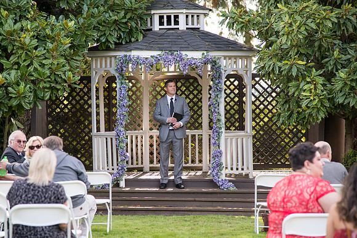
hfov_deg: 14.6
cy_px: 134
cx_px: 151
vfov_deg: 9.8
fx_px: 1390
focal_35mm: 140
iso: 400
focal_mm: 120
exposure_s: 1/400
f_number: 4
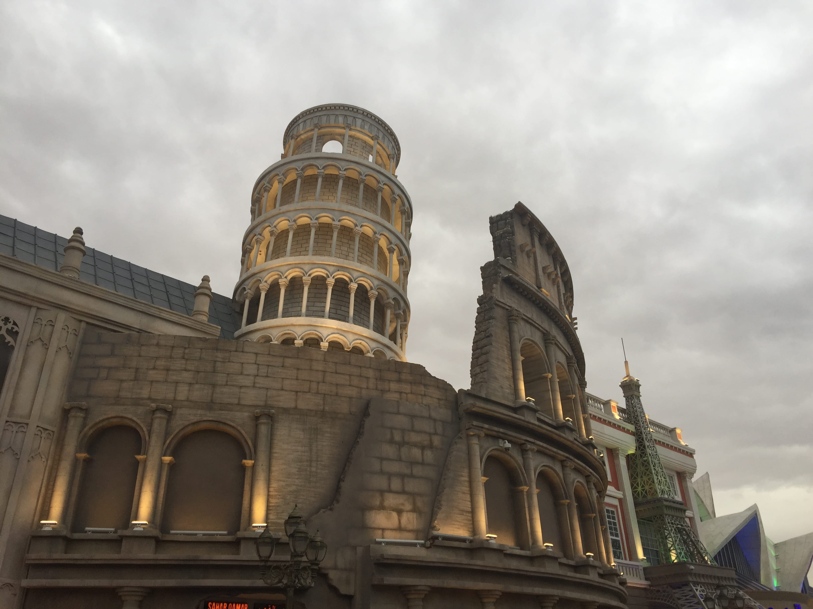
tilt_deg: +28.7
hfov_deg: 61.7
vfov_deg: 48.2
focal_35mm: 29
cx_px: 406
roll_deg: +1.1
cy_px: 304
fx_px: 681
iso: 32
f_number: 2.2
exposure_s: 1/321
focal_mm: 4.15
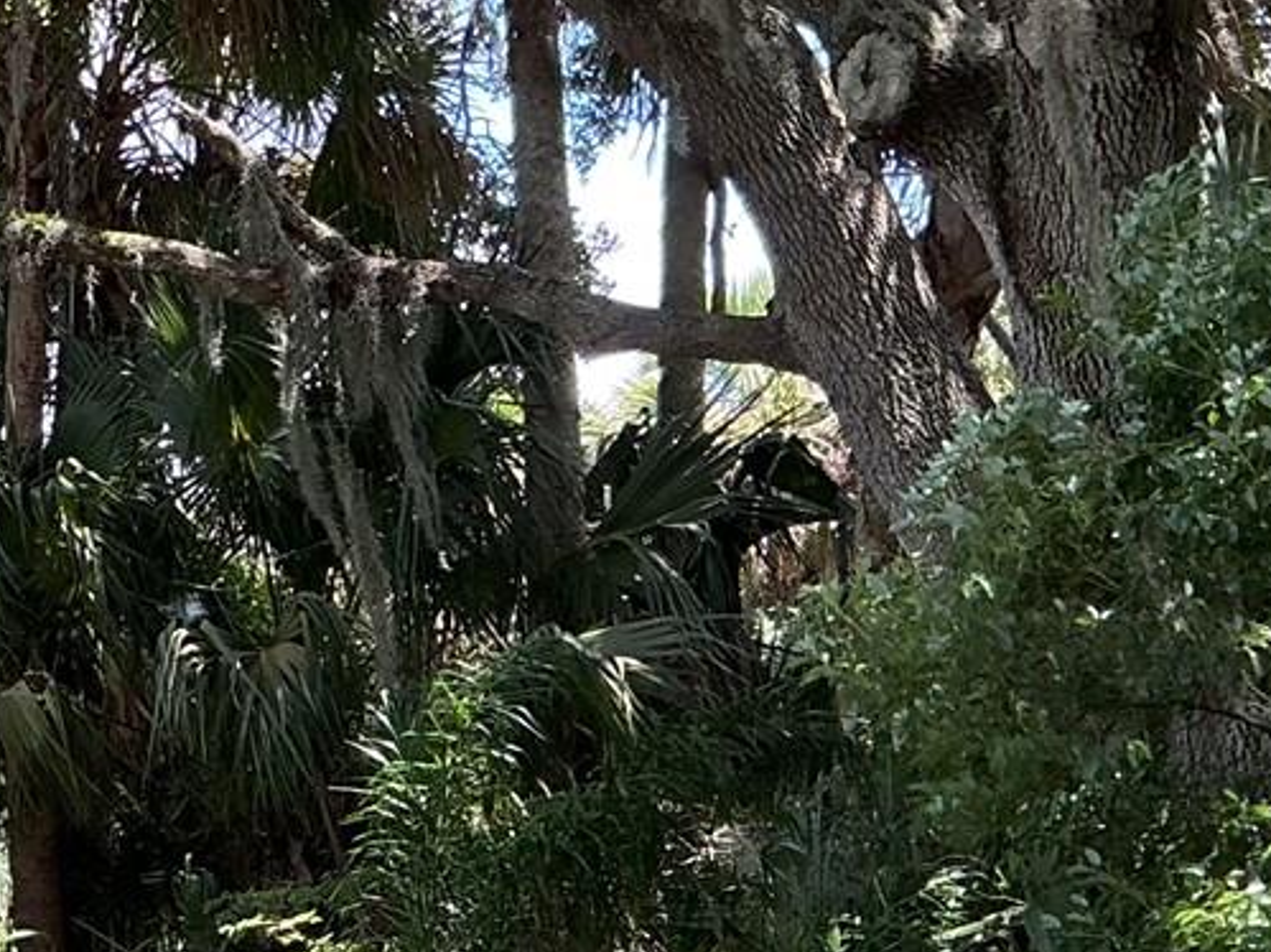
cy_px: 995
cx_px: -443
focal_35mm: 93
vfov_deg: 15.5
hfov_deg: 19.3
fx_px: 3414
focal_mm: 3
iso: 16
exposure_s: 1/122
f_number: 1.8
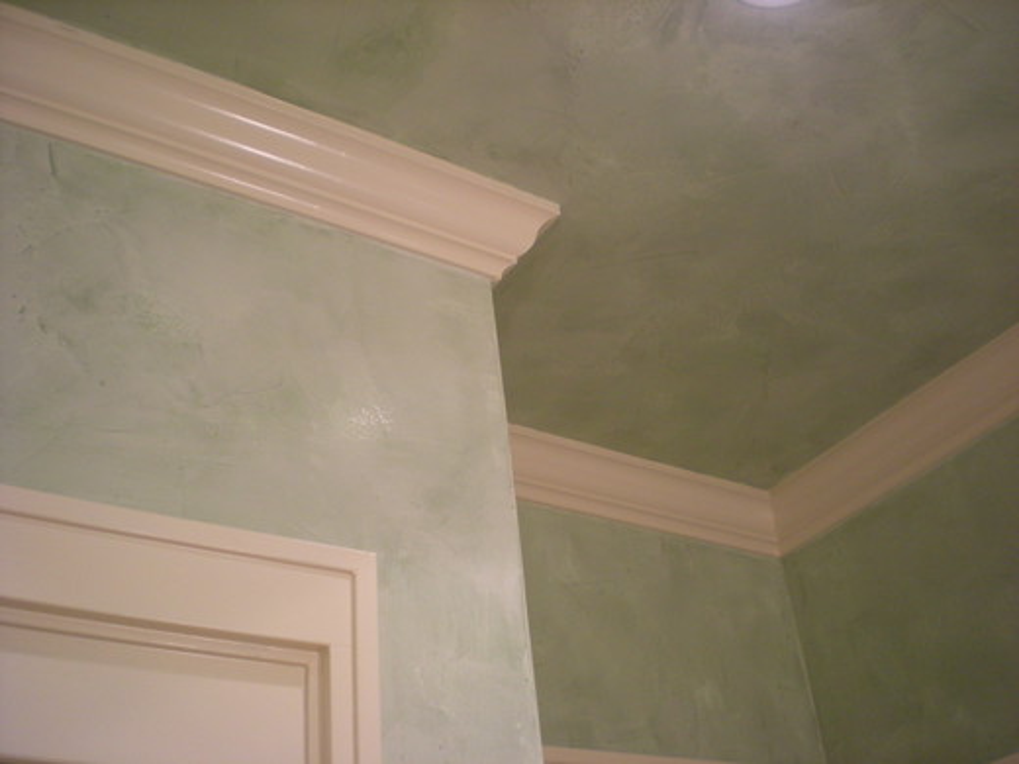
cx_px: 510
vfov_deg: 37.7
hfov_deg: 49.0
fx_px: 1119
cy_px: 382
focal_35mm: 38
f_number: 3.1
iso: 200
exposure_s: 1/40.6
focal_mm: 6.3
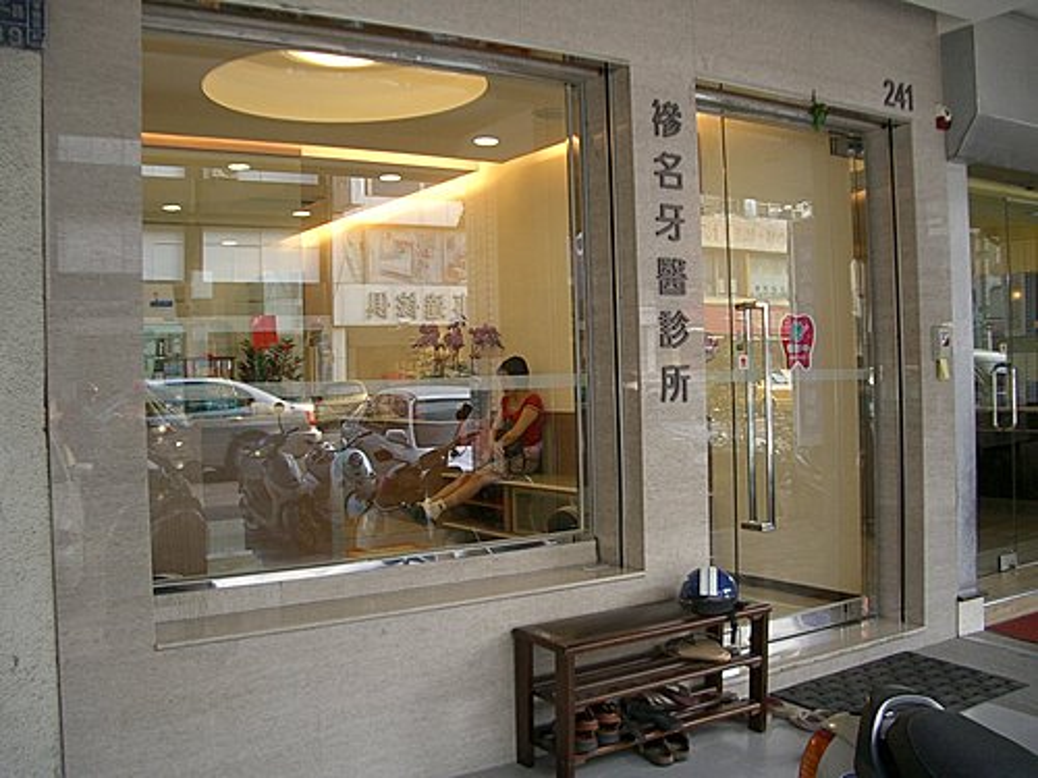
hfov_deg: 52.6
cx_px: 519
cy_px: 389
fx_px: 1050
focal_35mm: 35
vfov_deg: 40.7
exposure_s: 1/80
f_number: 2.6
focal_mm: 5.8
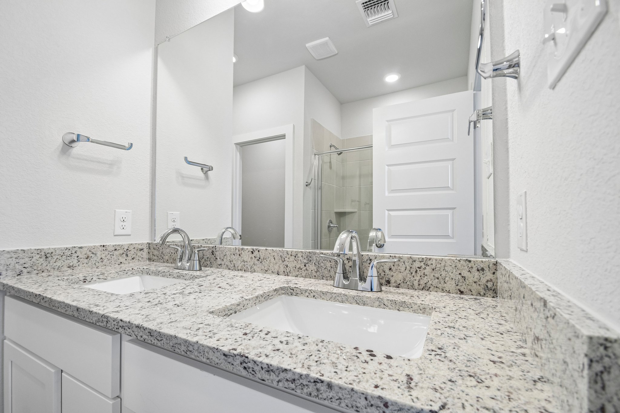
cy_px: 206
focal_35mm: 15
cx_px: 310
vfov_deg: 77.3
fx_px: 258
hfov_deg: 100.4
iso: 400
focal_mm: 10
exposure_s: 1/25
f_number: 8
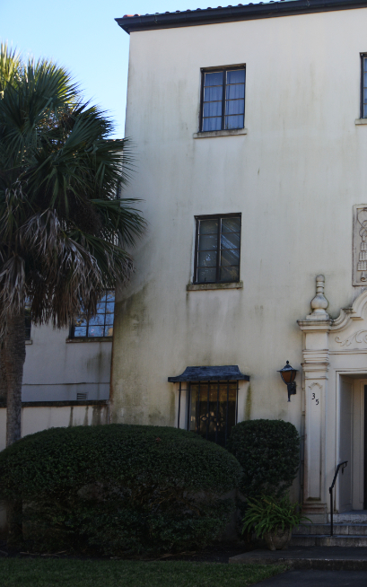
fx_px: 848
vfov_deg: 38.2
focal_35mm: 53
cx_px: 432
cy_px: 291
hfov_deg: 22.6
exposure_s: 1/640
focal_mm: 34
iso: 400
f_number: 5
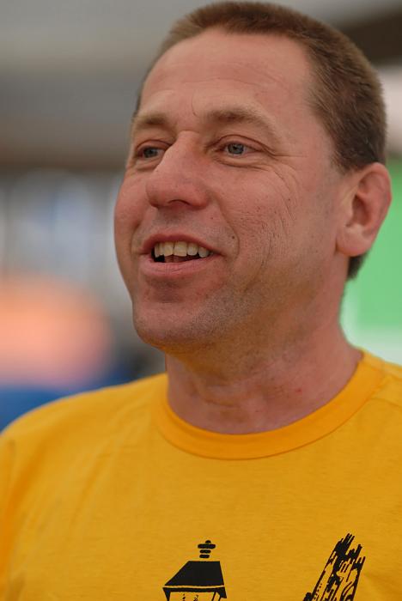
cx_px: 201
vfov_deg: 10.2
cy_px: 300
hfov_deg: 6.8
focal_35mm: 202
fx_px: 3385
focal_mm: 135
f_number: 2
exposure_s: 1/2500
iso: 200
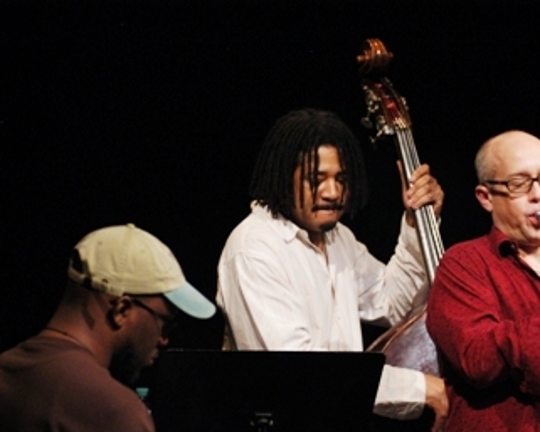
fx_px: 2510
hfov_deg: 12.3
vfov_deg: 9.8
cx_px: 368
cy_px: 249
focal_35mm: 157
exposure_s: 1/80
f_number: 2.8
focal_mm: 80
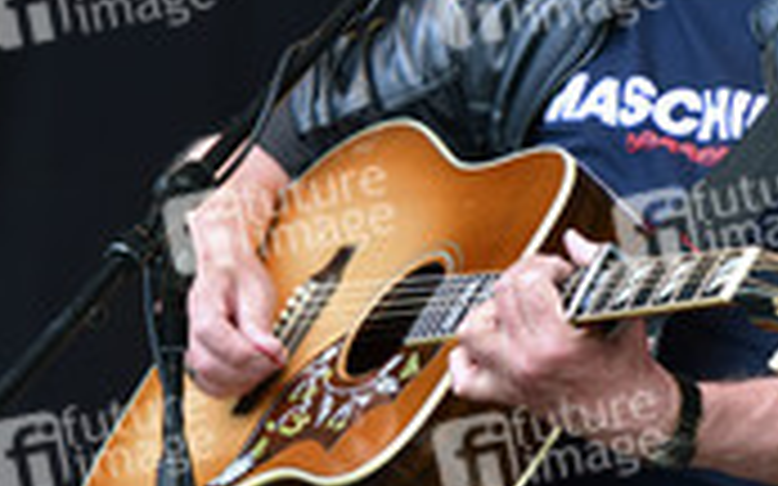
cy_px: 108
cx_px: 609
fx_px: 13883
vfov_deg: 2.0
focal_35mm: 655
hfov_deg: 3.2
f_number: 2.8
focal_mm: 165
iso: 450
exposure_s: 1/400
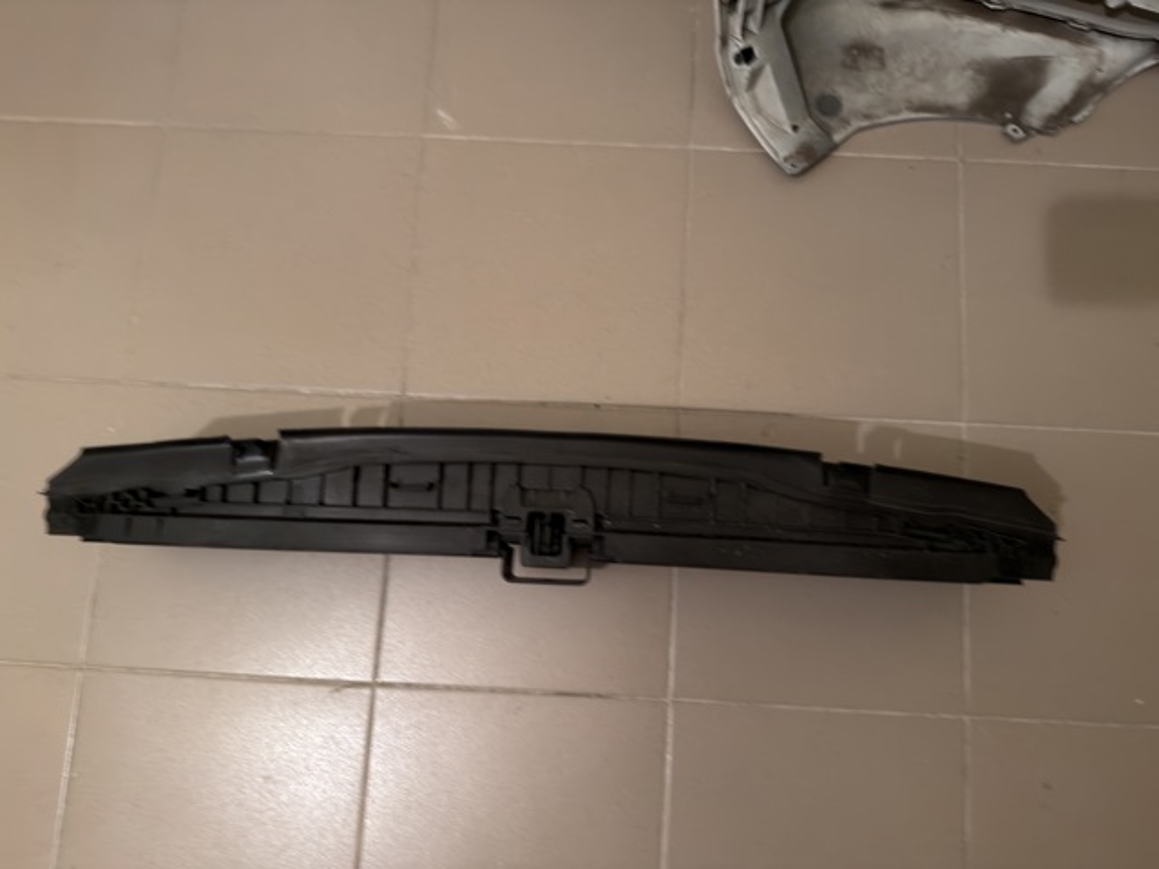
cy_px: 434
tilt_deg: -82.0
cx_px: 580
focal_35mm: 24
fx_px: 804
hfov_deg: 71.6
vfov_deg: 56.8
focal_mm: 6.76
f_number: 1.78
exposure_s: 1/25
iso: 640
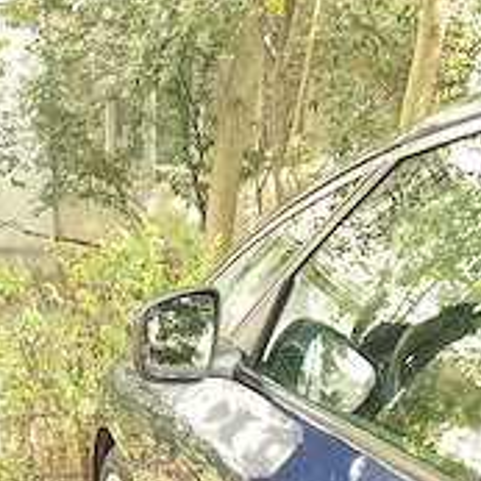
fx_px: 739
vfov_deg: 32.0
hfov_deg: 35.9
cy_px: 525
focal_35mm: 47
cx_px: 189
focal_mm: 5.54
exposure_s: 1/100
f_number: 1.8
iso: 80
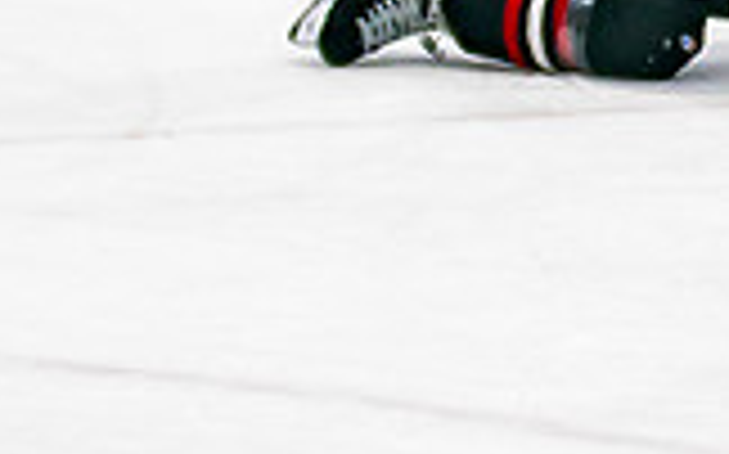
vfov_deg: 2.5
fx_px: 10225
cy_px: -399
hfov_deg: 4.1
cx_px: 706
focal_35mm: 515
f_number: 2.8
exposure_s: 1/640
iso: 320
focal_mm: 70
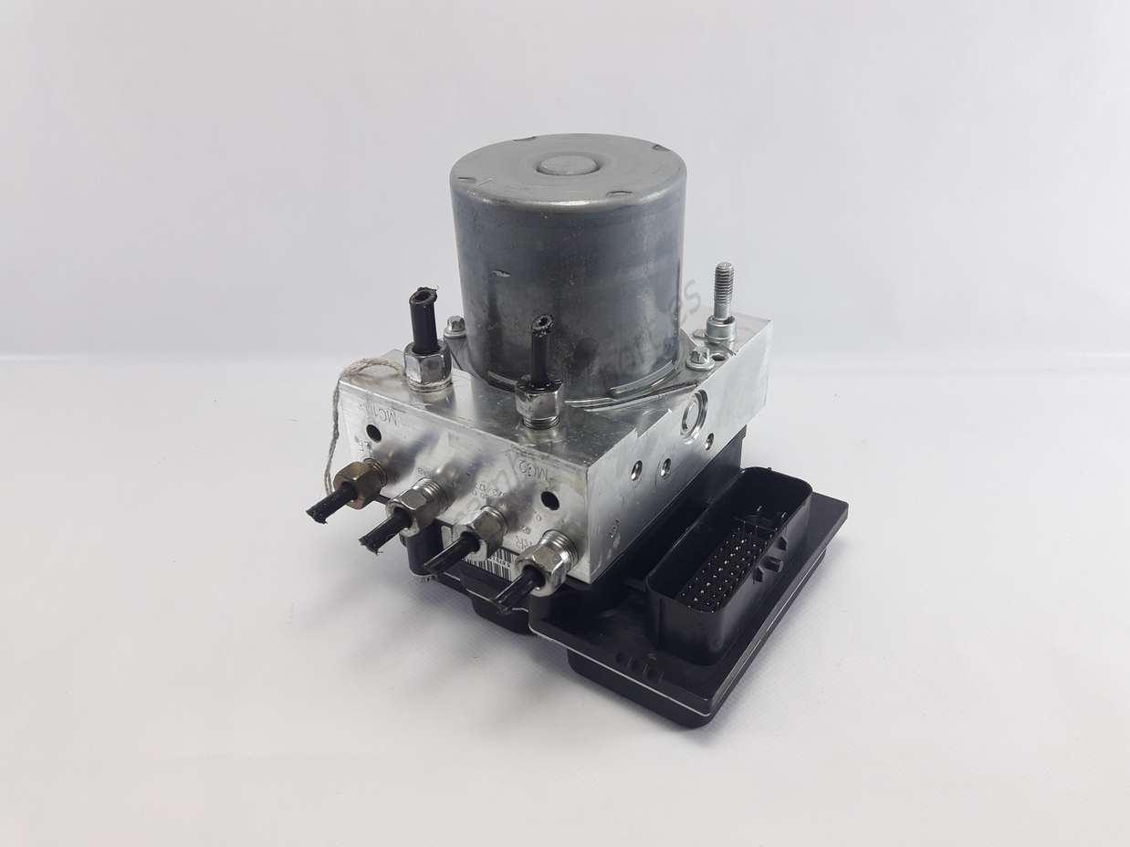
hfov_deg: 63.5
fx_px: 914
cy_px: 424
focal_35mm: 28
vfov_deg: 49.7
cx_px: 565
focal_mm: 3.7
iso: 50
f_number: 1.9
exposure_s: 1/50
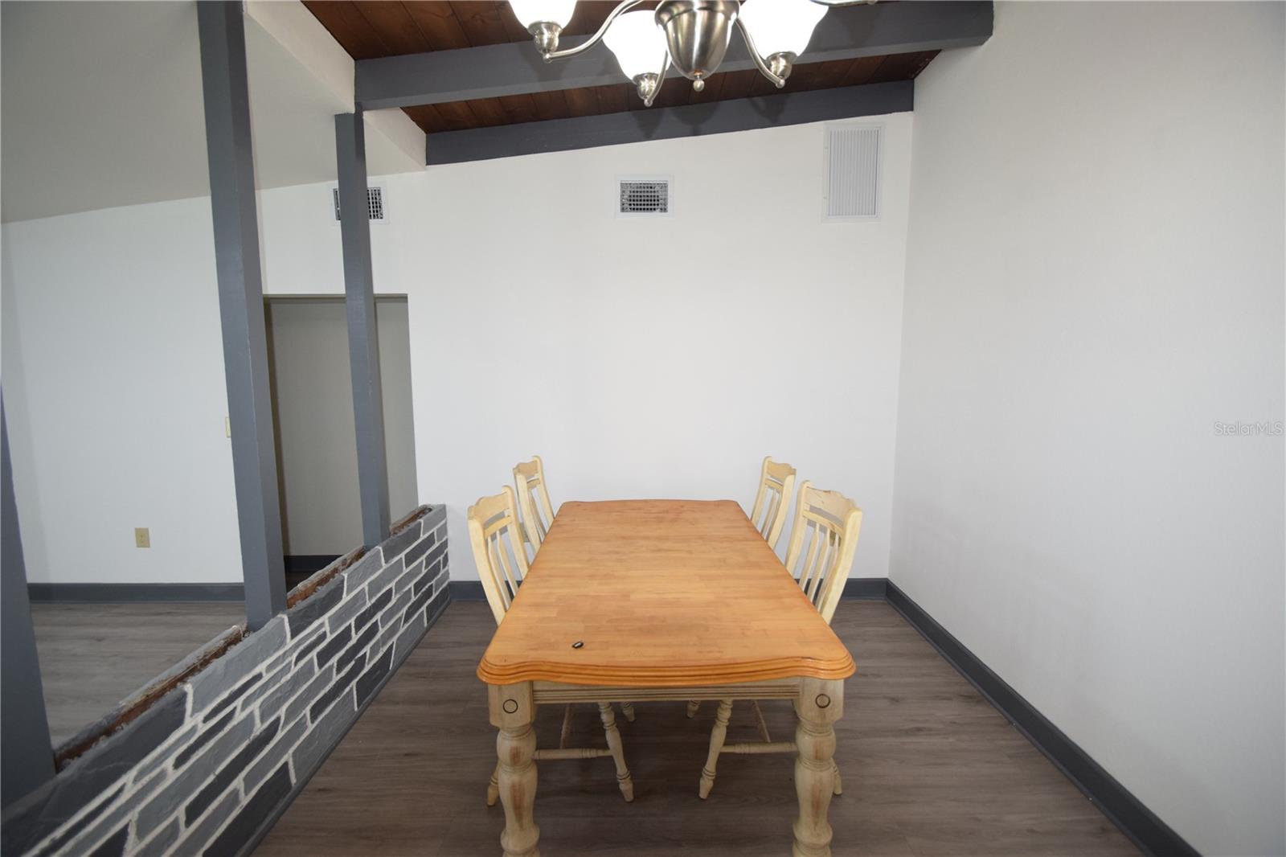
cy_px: 428
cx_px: 643
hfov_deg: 100.4
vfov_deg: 77.3
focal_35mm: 15
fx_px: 536
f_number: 4.5
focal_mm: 10
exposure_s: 1/80
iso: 800
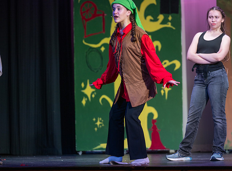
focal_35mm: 133
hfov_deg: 14.9
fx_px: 888
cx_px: 112
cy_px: 77
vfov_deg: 11.0
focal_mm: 110
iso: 400
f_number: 2.8
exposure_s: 1/320
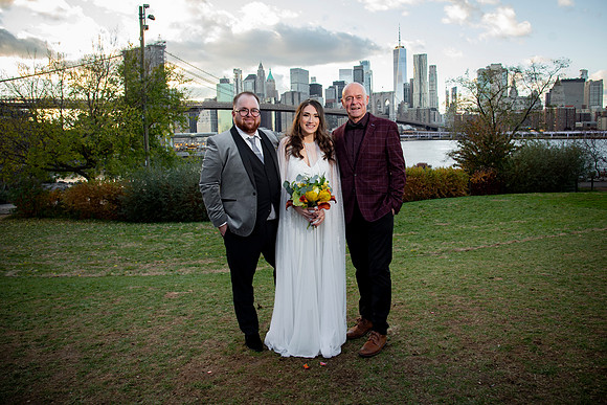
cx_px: 316
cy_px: 185
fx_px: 439
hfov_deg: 69.3
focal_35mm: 26
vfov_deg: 49.4
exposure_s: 1/100
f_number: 5
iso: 200
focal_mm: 24
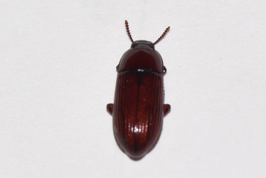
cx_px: 133
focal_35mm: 210
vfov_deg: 6.6
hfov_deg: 9.8
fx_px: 1553
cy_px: 89
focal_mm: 140
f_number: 13
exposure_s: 1/160
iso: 100
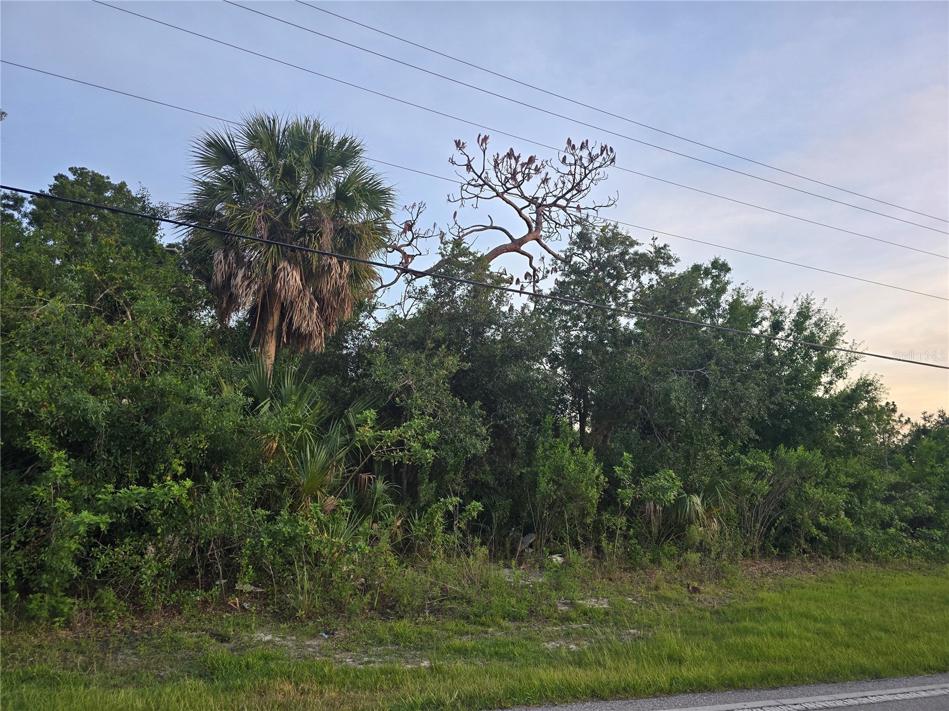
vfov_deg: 58.9
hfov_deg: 73.9
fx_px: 631
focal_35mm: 23
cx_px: 474
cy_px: 356
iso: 80
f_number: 1.7
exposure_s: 1/180
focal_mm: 6.3
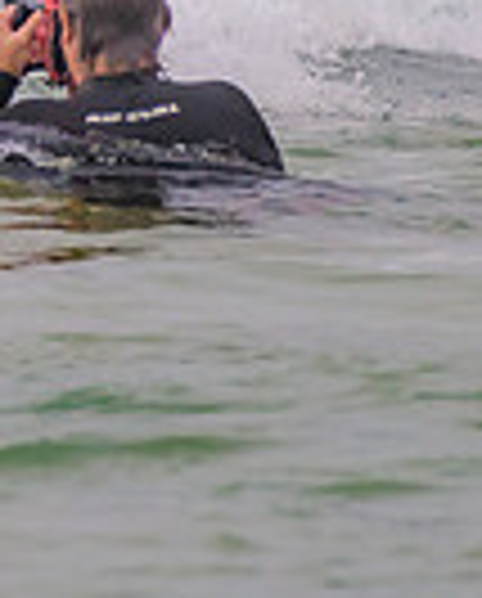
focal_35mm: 2501
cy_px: -346
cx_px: -689
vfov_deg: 0.8
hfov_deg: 0.6
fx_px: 44445
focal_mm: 500
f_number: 5.6
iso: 280
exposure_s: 1/800
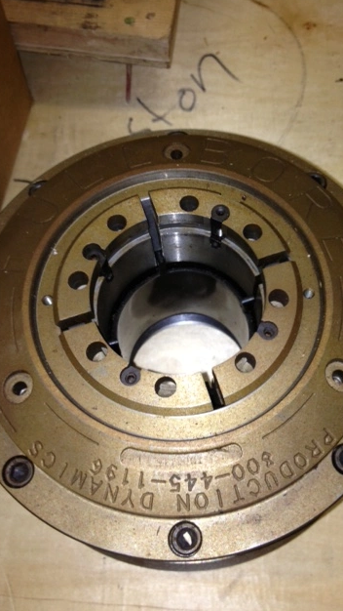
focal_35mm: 39
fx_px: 631
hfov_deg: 30.3
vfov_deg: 51.6
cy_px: 300
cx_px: 208
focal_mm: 4.28
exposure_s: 1/25
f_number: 2.4
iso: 50
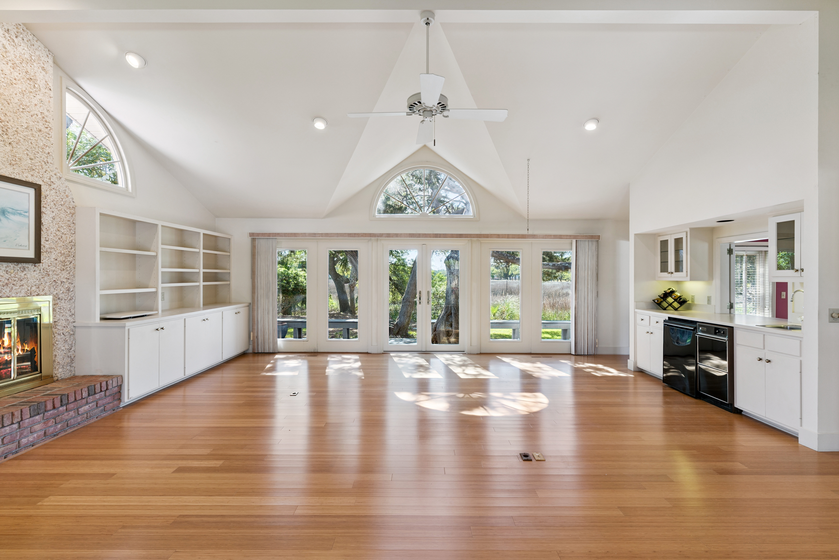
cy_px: 280
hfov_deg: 93.3
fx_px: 396
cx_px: 420
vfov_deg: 70.5
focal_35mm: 17
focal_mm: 17
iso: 250
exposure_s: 1/30
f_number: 8
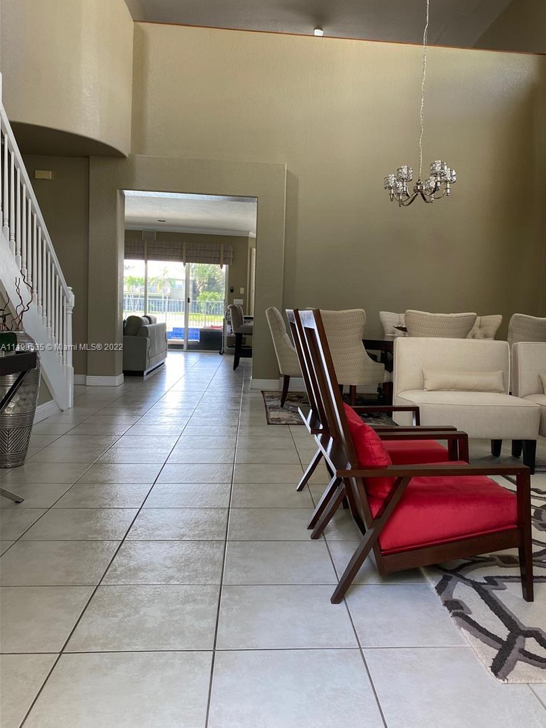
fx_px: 610
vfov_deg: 61.6
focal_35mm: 29
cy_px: 348
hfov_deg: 48.1
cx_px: 304
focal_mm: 4.25
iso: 80
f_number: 1.8
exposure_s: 1/121
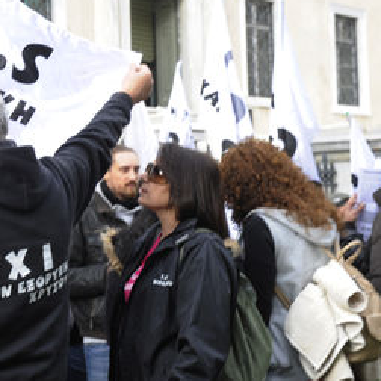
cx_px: 27
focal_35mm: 85
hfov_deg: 20.0
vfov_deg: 20.4
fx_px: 1058
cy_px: 163
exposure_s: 1/100
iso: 640
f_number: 6.3
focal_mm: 40
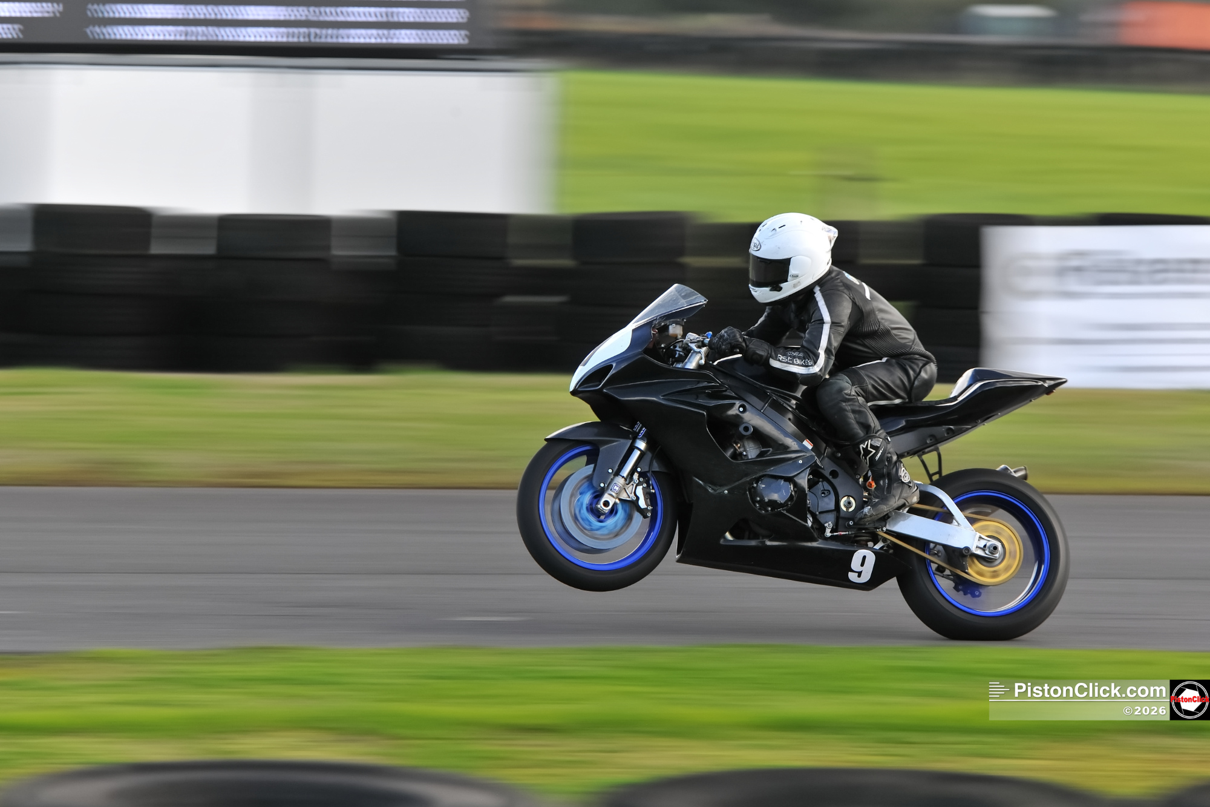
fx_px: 6721
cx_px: 605
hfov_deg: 10.3
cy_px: 404
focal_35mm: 200
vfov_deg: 6.9
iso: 800
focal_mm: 200
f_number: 7.1
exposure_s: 1/160
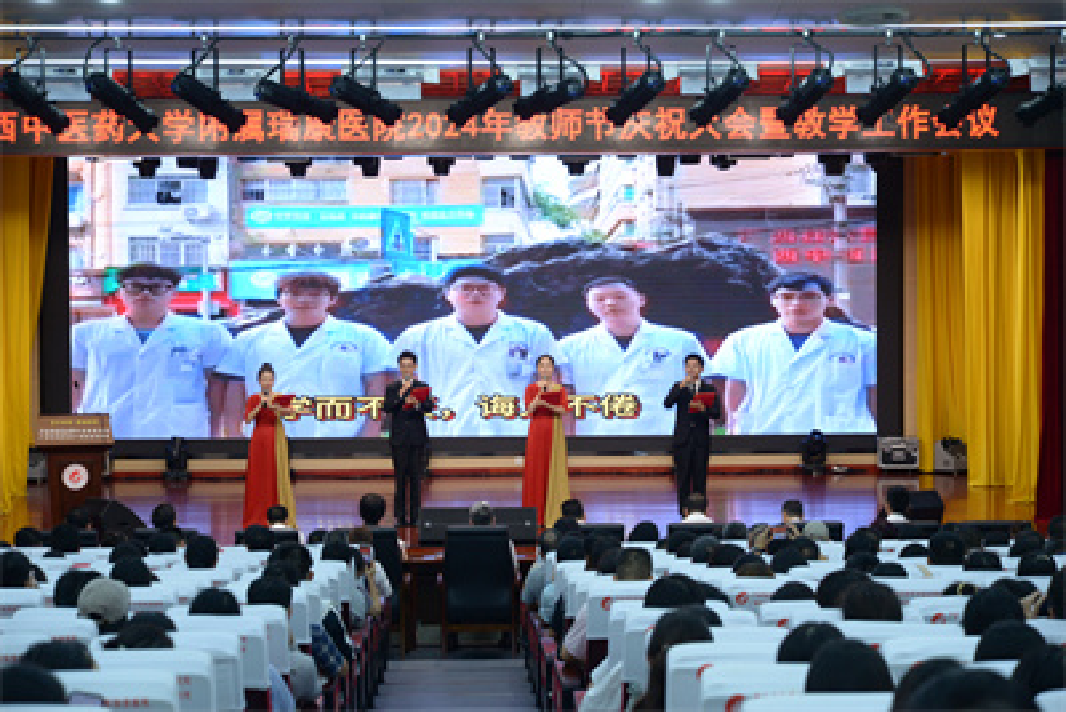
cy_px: 356
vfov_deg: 17.1
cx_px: 533
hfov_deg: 25.4
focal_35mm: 80
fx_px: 2370
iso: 900
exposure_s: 1/80
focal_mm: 80
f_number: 4.5
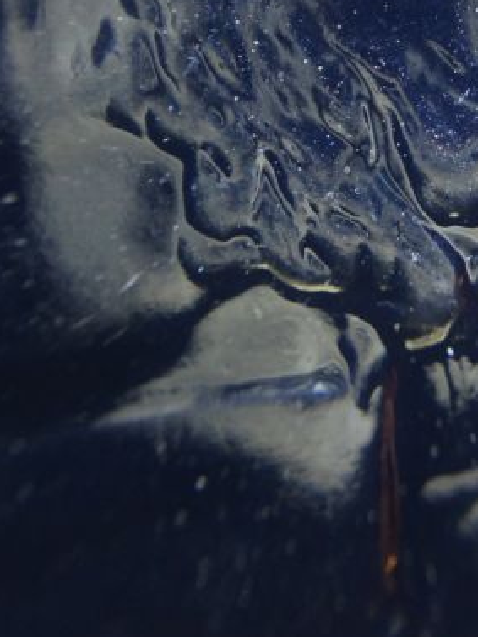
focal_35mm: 70
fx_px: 1288
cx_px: 417
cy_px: 66
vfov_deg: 26.8
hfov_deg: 20.6
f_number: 2.4
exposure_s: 1/24
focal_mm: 4.13
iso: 50
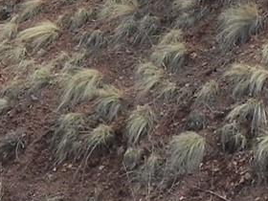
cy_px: -286
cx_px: 118
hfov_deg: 11.9
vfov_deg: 8.2
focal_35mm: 166
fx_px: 1285
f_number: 6.3
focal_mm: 5.2
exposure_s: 1/336
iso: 160
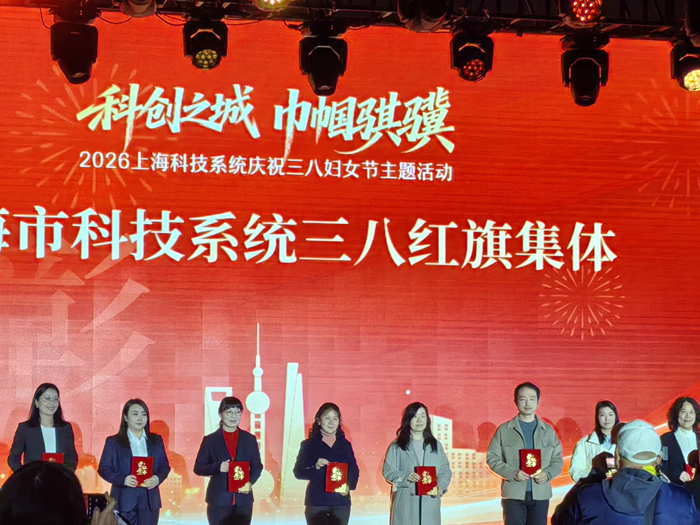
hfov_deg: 20.0
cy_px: 326
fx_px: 1982
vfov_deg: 15.1
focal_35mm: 98
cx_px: 295
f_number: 1.9
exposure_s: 1/100
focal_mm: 5.52
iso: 80
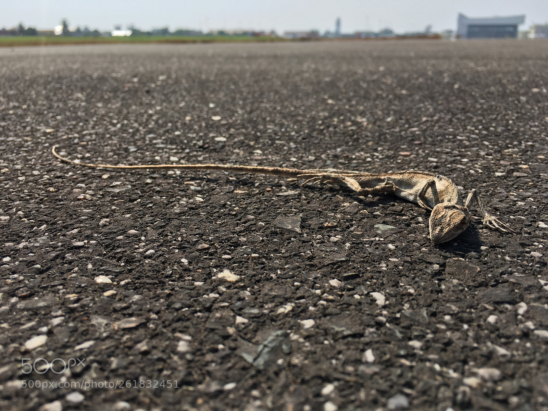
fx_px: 459
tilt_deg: -17.6
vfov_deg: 48.2
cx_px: 274
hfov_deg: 61.7
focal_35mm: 29
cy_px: 206
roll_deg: +0.1
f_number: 2.2
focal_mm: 4.15
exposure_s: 1/1282
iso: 25
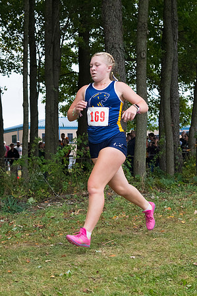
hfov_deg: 20.6
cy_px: 148
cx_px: 98
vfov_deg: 30.5
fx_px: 543
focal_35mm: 66
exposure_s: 1/1250
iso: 2000
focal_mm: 44
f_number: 5.6
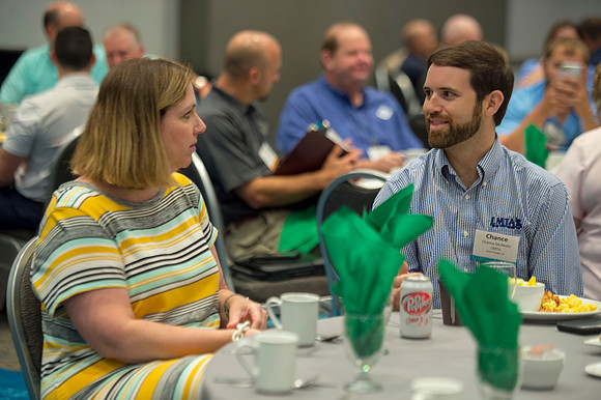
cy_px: 200
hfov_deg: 16.4
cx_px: 300
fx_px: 2086
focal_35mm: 125
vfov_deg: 11.0
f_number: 2.8
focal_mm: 125
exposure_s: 1/125
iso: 1250
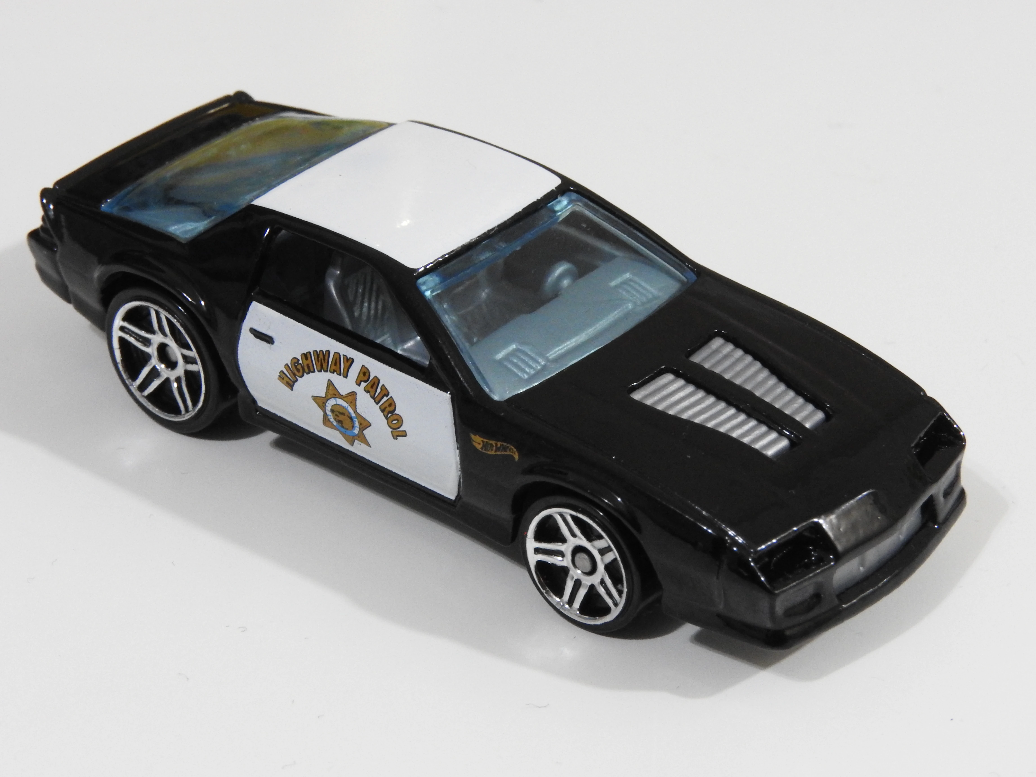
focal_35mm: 105
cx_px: 518
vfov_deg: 14.1
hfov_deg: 18.7
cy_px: 388
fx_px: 3142
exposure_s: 1/10
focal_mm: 18.8
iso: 800
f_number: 7.6
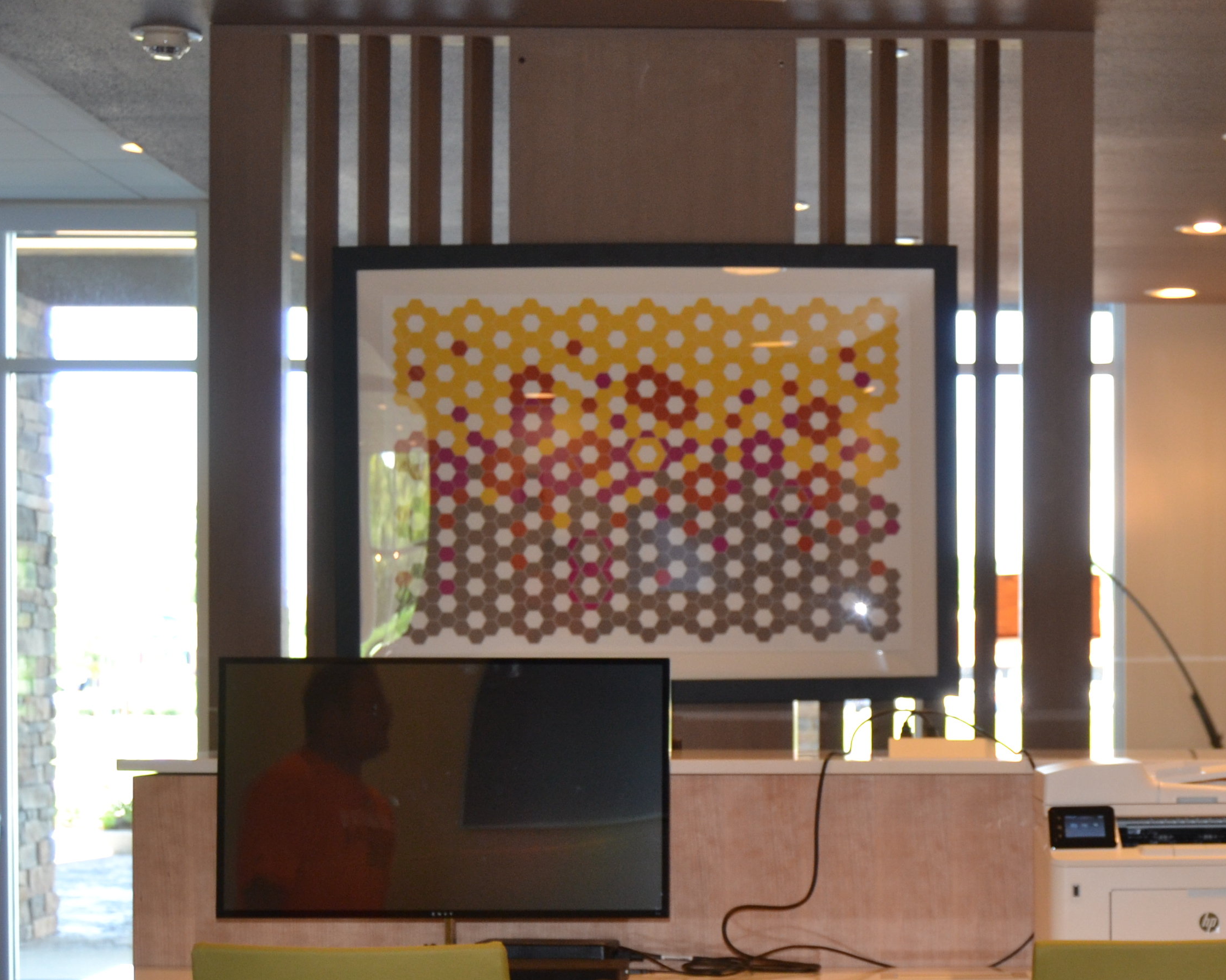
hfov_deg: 21.5
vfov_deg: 17.5
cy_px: 749
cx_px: 1076
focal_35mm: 87
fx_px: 3156
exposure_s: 1/60
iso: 450
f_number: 4.2
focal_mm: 30
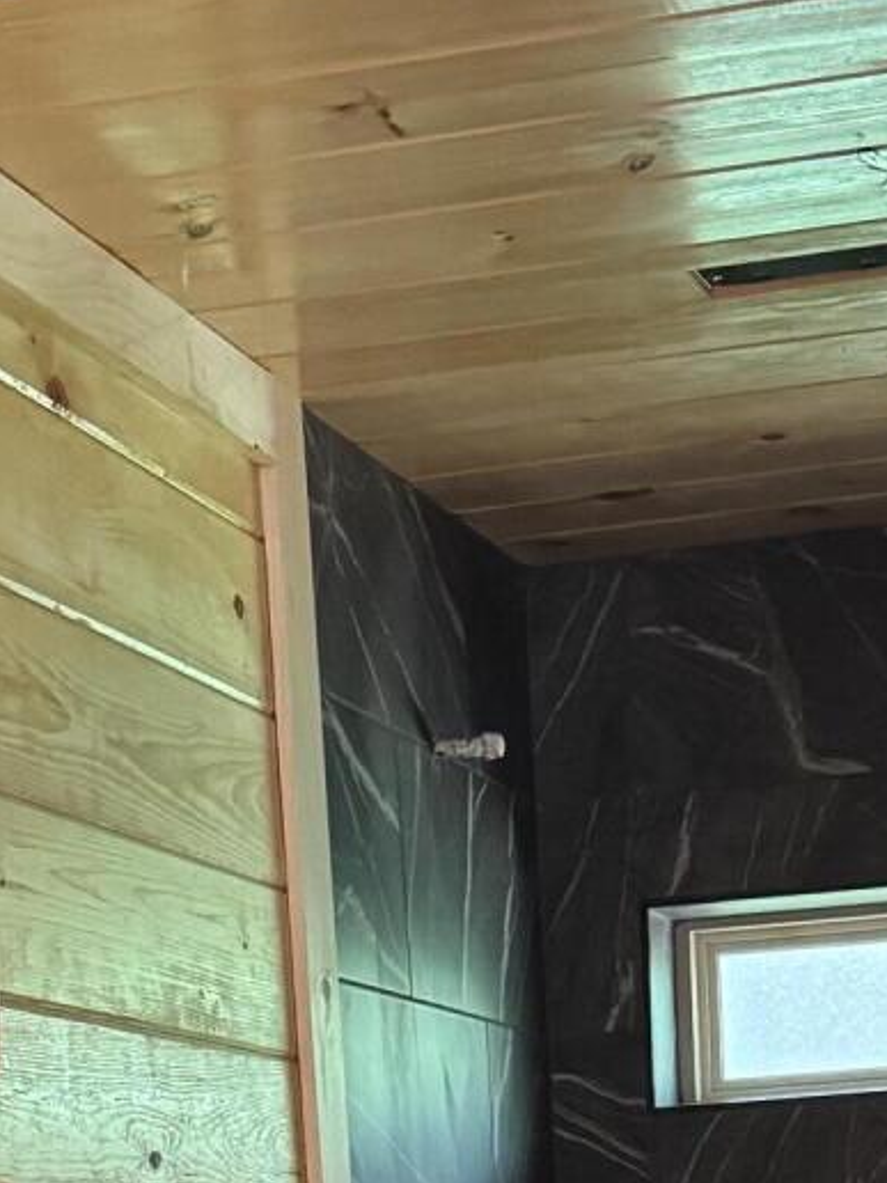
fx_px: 3177
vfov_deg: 18.4
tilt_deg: -9.1
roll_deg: +3.2
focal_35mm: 93
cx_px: 578
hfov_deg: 15.9
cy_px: 1830
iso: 1000
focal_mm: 6.76
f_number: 1.78
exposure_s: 1/40
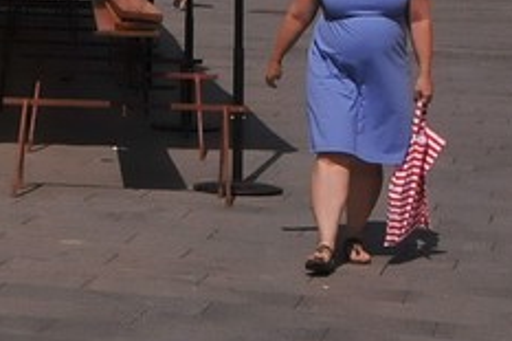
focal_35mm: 158
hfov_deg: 12.3
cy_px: -13
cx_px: -303
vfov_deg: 8.6
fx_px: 2245
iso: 800
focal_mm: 24
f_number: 18
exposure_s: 1/1250
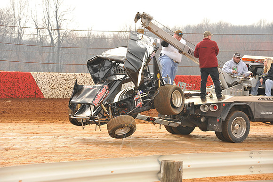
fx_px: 1288
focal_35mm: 170
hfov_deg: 12.1
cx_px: 136
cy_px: 91
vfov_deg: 8.1
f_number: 9
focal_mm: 170
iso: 400
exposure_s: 1/250
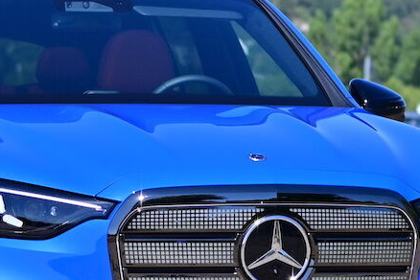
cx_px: 147
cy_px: 231
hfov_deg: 7.2
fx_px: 3336
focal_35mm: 286
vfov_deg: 4.8
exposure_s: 1/4000
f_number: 2.5
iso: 100
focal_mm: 50
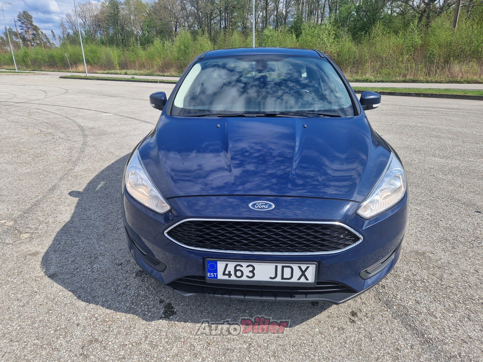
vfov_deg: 58.9
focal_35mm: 23
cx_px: 242
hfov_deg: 73.9
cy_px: 181
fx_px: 321
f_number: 1.8
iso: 50
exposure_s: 1/1412
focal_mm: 5.4
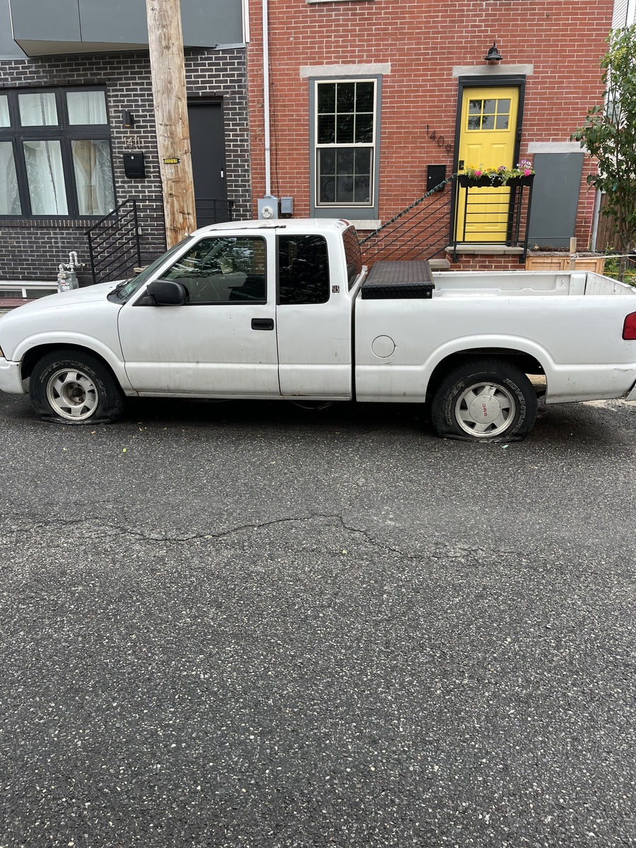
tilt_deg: -17.5
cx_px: 318
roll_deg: +0.8
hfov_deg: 53.1
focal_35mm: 26
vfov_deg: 67.3
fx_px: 637
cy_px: 424
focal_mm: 5.1
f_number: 1.6
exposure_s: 1/168
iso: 40
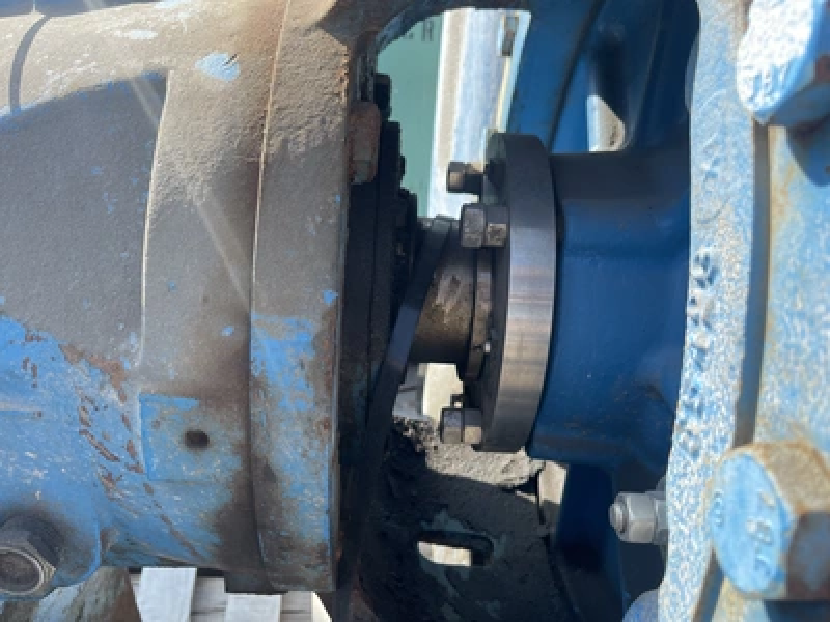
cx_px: 415
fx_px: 623
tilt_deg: -27.6
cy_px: 311
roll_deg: -2.7
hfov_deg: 67.3
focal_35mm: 26
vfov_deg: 53.1
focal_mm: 5.1
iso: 32
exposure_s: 1/765
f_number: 1.6
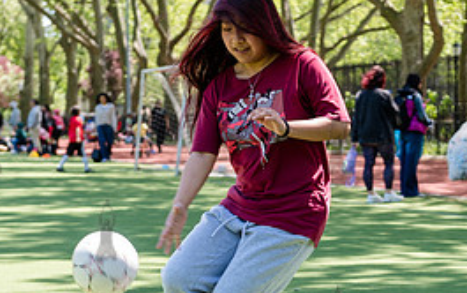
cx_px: 323
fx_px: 1605
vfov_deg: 10.4
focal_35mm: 126
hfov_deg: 16.5
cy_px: 141
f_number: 3.5
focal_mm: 55
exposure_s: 1/250
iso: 200
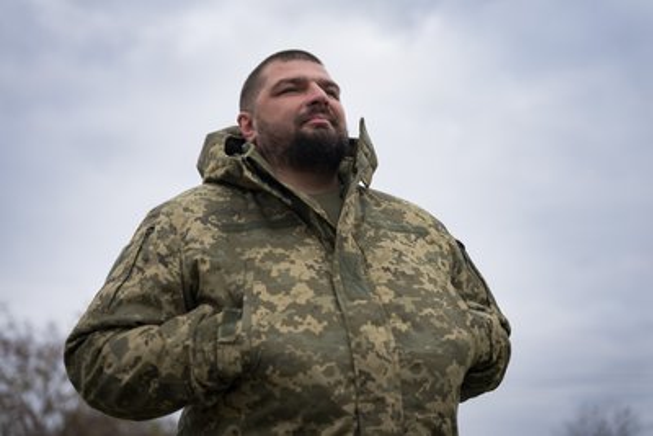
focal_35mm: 60
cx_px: 326
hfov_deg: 33.4
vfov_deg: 22.6
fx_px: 1089
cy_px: 218
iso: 80
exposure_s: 1/500
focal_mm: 60
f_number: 2.8
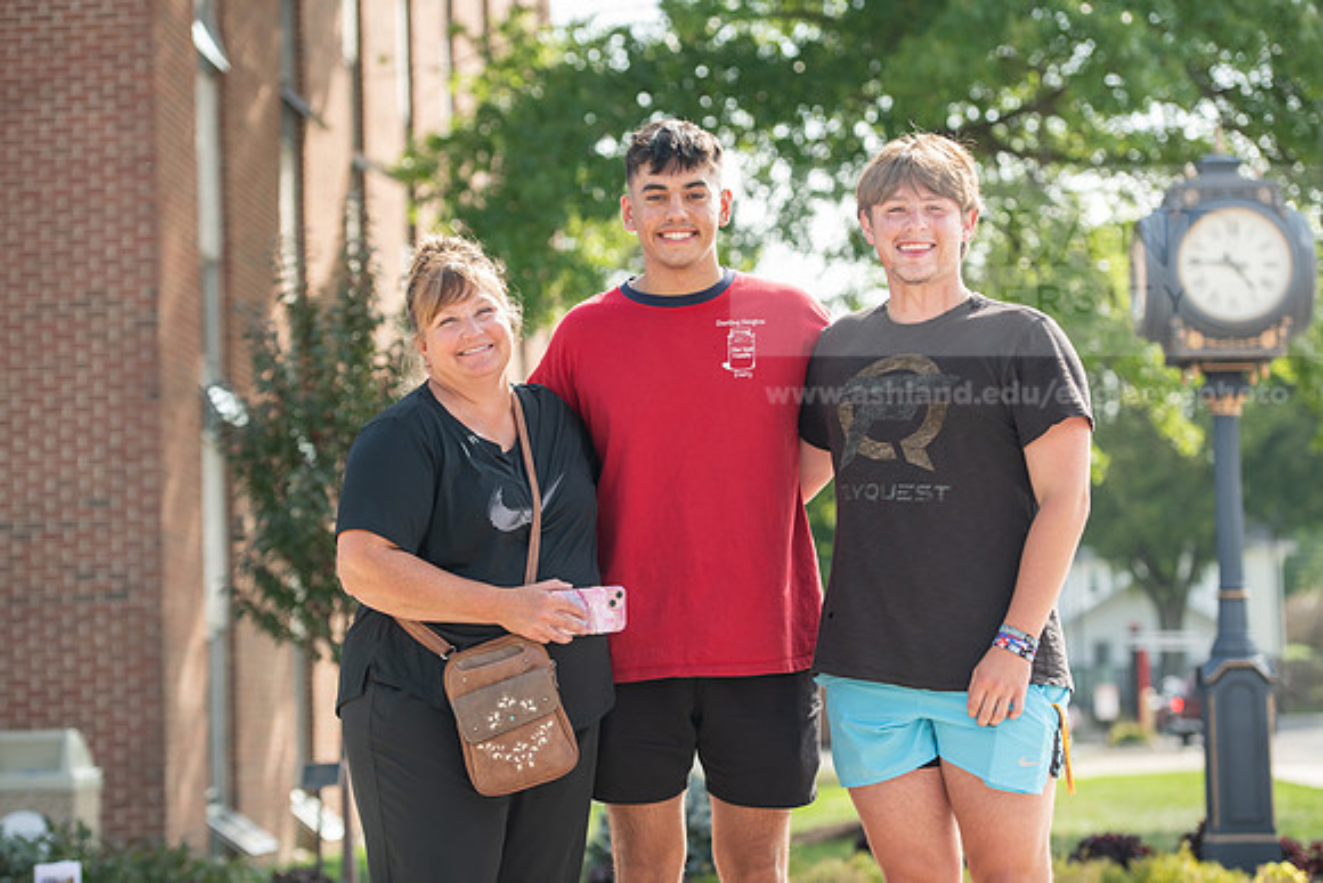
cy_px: 442
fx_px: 3382
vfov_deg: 14.9
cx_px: 662
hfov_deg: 22.1
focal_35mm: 92
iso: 100
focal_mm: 92
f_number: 3.5
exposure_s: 1/320
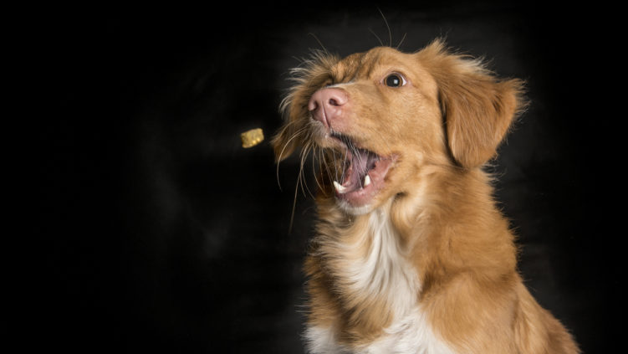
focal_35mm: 45
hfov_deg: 45.5
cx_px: 314
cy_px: 167
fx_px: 750
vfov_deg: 26.5
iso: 400
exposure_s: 1/1250
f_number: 7.1
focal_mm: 42
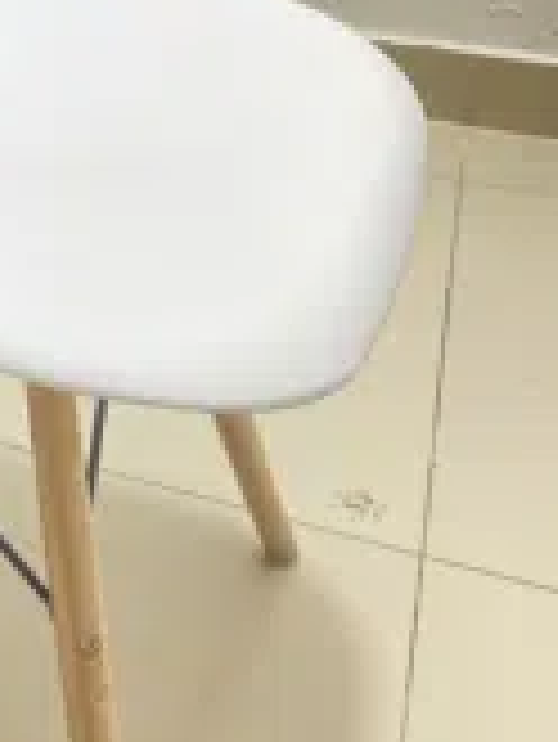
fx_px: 1352
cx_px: -99
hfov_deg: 21.7
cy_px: 72
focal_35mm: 63
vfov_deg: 29.4
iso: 200
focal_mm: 4.25
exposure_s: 1/60
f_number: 1.8
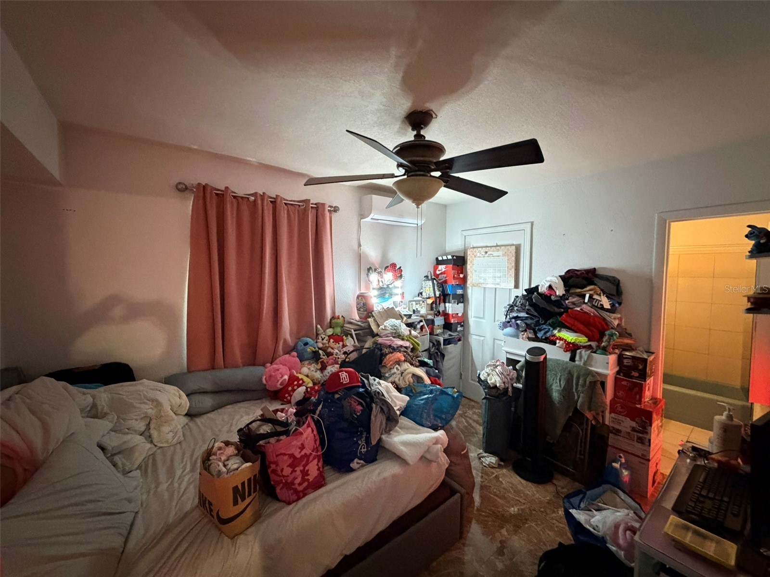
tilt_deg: -2.5
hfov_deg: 102.1
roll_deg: +1.0
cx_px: 385
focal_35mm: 14
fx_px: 311
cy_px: 288
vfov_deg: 85.7
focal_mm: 2.22
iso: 1000
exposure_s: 1/40
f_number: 2.2
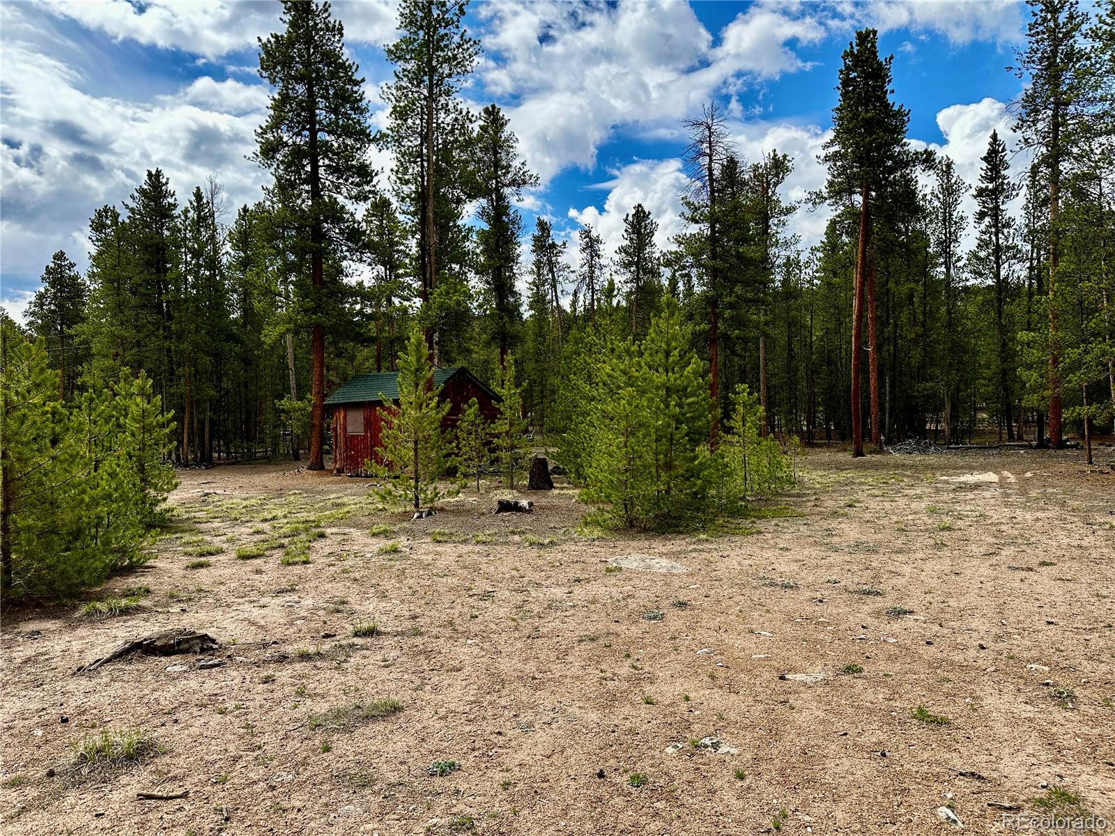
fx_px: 773
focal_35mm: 24
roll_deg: -0.4
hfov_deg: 71.6
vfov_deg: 56.8
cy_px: 418
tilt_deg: +0.1
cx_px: 558
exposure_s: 1/2660
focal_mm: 6.86
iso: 80
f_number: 1.78
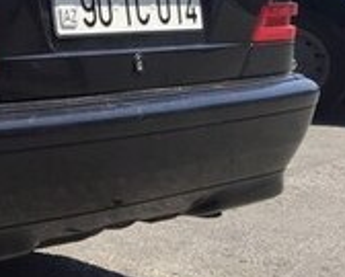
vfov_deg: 13.8
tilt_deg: -5.2
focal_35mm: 111
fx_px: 1135
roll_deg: -2.3
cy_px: 24
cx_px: -329
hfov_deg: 14.5
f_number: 2.2
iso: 32
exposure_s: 1/1522
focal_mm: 4.15
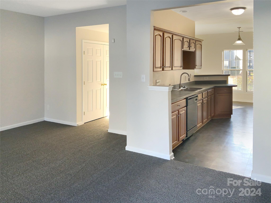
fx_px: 227
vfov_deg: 48.3
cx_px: 136
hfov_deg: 61.6
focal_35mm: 29
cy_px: 102
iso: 32
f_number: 1.8
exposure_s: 1/60
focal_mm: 3
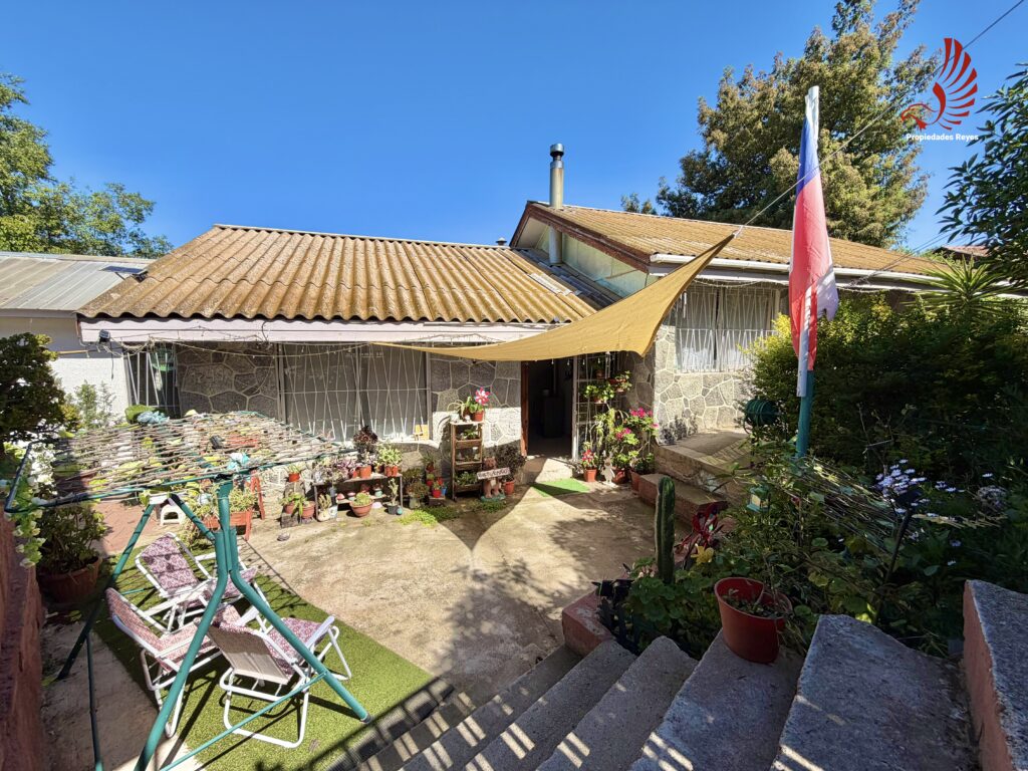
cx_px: 514
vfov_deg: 85.7
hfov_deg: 102.1
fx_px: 416
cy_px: 386
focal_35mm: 14
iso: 25
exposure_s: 1/750
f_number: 2.2
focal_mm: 2.22
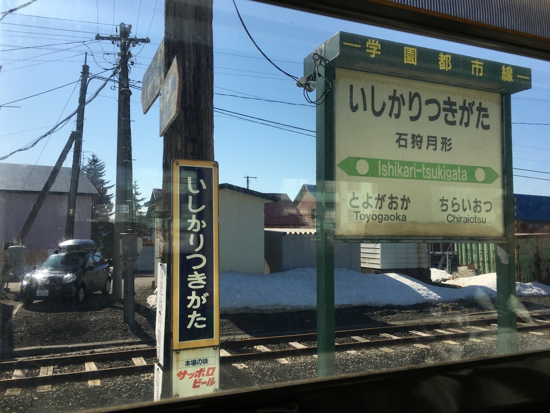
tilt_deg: +3.3
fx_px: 461
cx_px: 275
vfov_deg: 48.2
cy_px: 206
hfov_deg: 61.7
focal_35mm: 29
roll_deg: +0.2
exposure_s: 1/2404
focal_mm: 4.15
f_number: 2.2
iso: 25
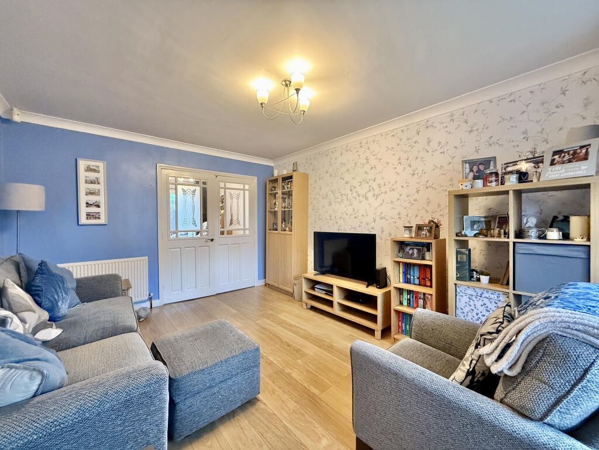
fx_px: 242
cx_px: 300
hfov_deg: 102.1
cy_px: 225
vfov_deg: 85.7
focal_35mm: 14
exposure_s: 1/50
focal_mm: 2.22
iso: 640
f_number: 2.2
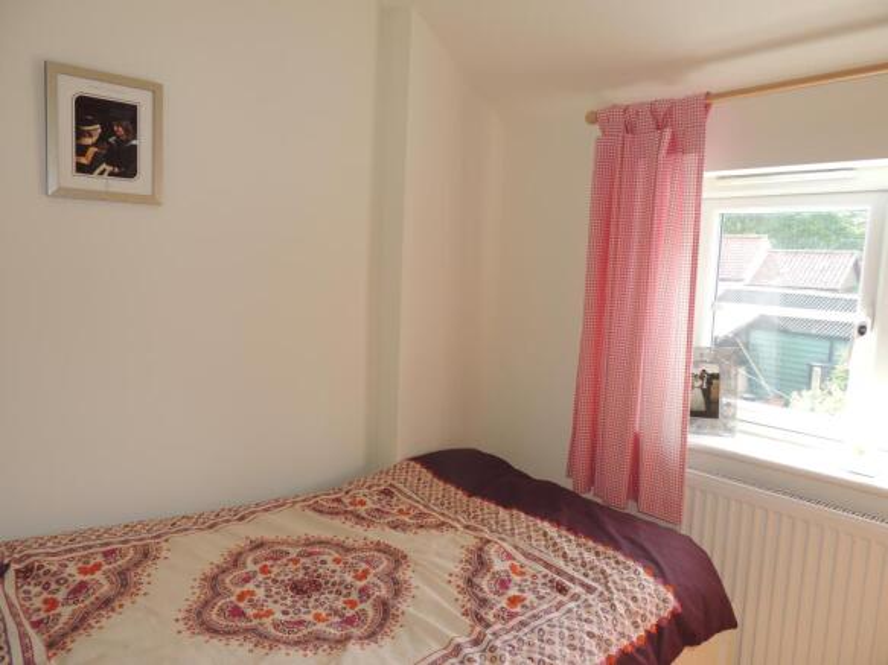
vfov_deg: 56.8
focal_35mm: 24
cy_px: 332
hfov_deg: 71.6
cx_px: 444
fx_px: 616
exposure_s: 1/80
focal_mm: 4.3
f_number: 3
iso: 100
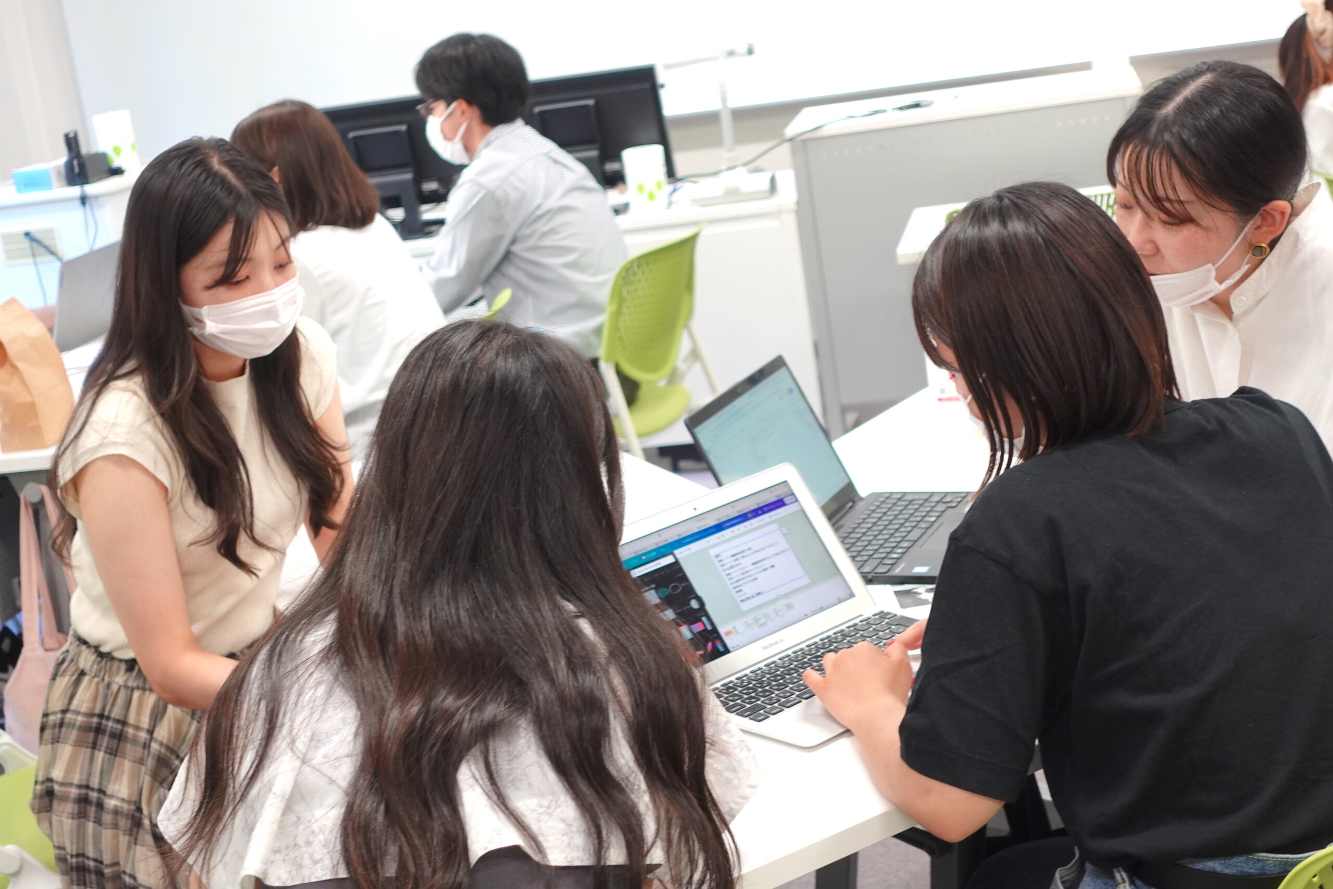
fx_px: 2148
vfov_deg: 23.4
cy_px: 444
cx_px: 666
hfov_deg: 34.5
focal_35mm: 58
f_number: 2.8
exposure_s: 1/80
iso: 400
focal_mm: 21.64
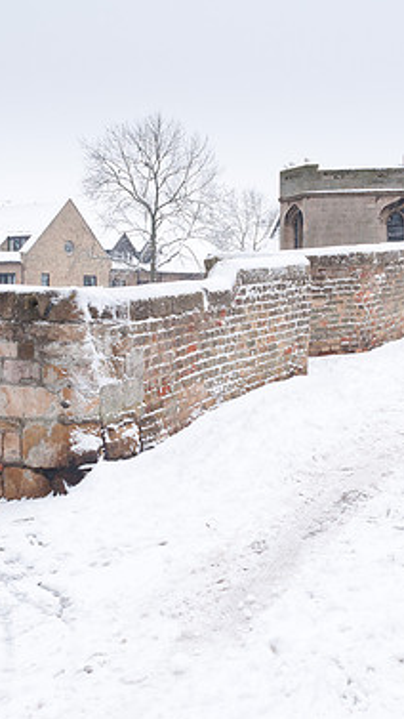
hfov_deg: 20.7
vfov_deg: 36.0
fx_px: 1105
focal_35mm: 58
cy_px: 363
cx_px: 223
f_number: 9
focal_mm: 24
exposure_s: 1/25
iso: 200
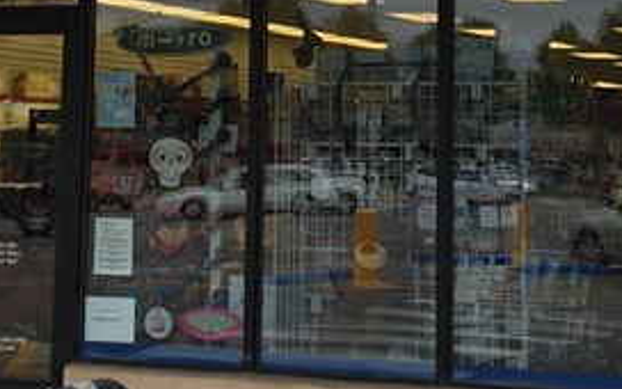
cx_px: 256
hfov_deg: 18.3
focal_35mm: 114
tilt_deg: +8.5
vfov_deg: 11.2
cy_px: -94
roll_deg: -1.3
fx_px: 1932
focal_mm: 4.15
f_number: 2.2
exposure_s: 1/262
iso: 25
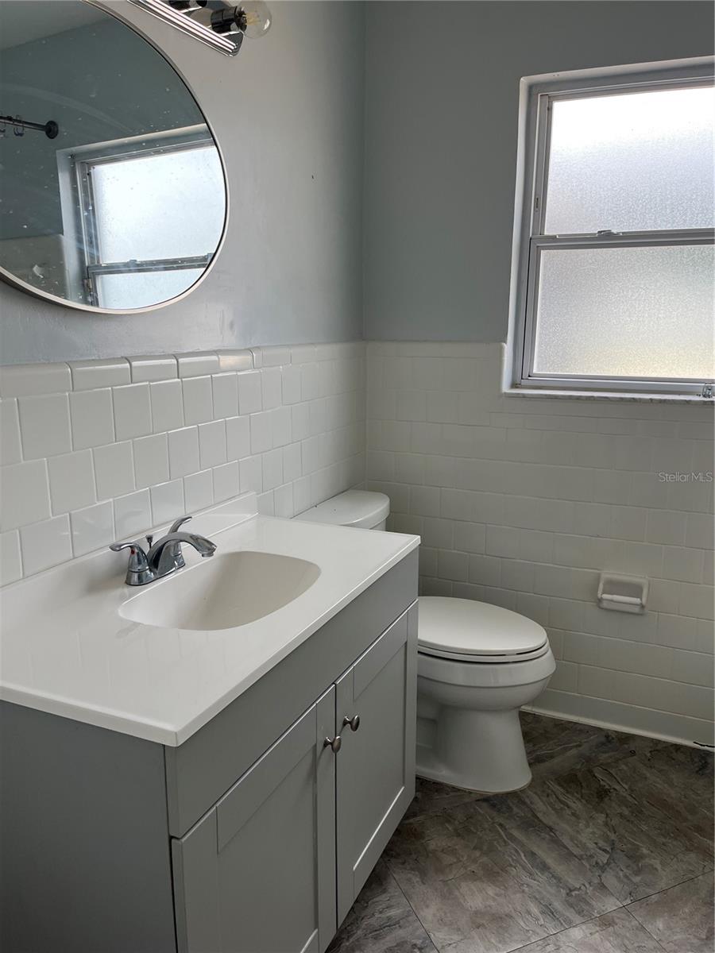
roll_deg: -1.4
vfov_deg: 67.3
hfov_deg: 53.1
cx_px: 358
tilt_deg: -13.5
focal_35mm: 26
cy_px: 476
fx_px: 716
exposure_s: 1/223
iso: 40
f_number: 1.6
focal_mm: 5.1
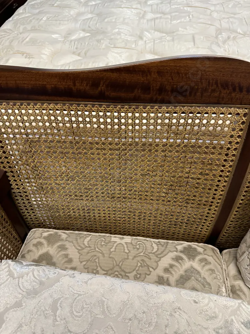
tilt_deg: -50.7
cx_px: 125
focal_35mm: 24
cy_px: 167
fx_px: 231
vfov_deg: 71.6
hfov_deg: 56.8
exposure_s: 1/50
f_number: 1.78
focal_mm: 6.86
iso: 125
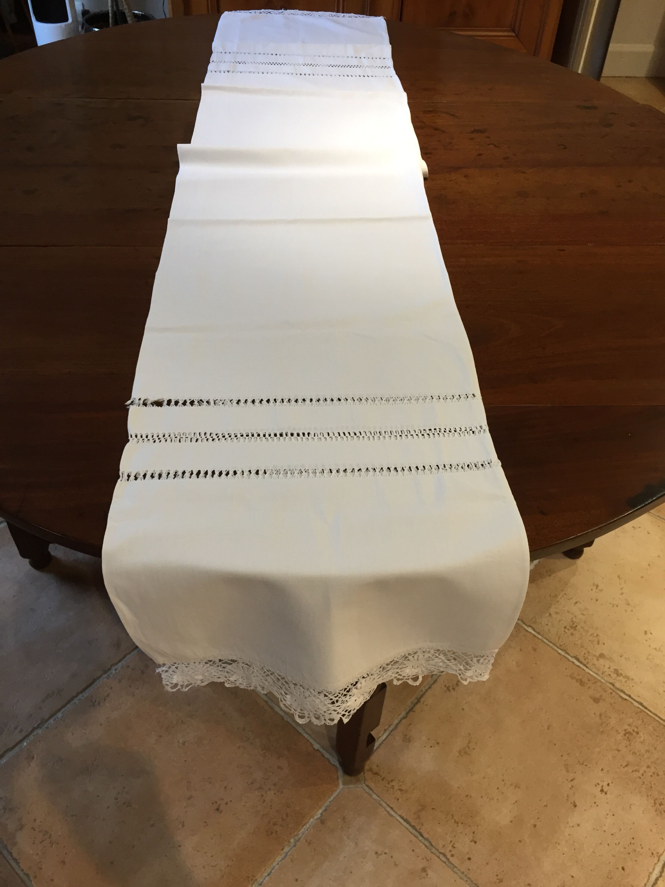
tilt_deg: -44.8
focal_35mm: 29
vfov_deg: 61.7
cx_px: 332
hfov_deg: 48.2
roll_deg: -2.2
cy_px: 444
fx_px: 743
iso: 100
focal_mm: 4.15
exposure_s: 1/33
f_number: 2.2
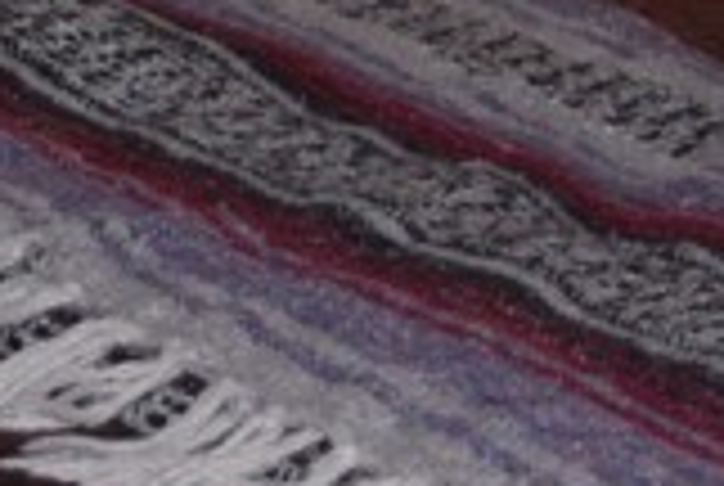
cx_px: -171
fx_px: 8140
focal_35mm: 404
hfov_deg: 5.1
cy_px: -1076
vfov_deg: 3.3
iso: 1000
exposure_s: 1/60
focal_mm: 40
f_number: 5
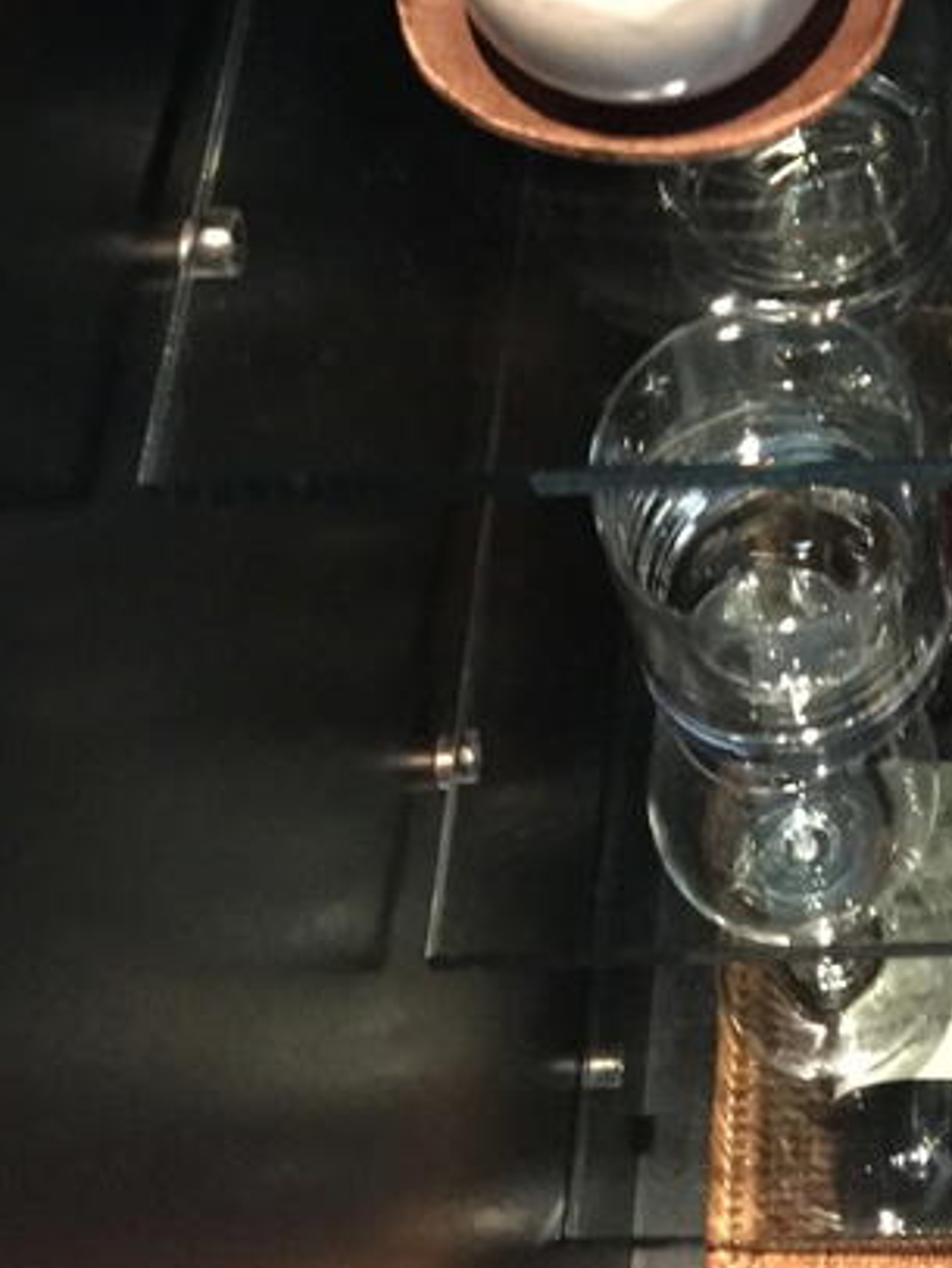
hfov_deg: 17.6
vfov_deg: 22.4
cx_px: 1136
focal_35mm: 80
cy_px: -284
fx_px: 2930
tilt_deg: -48.4
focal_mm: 4.15
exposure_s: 1/15
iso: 250
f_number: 2.2
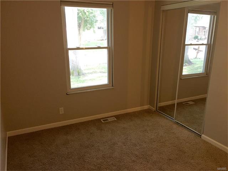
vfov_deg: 48.2
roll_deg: -1.3
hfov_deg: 61.7
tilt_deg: -15.6
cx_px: 114
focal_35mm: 29
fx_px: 191
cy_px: 86
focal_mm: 4.15
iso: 125
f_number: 2.2
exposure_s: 1/30
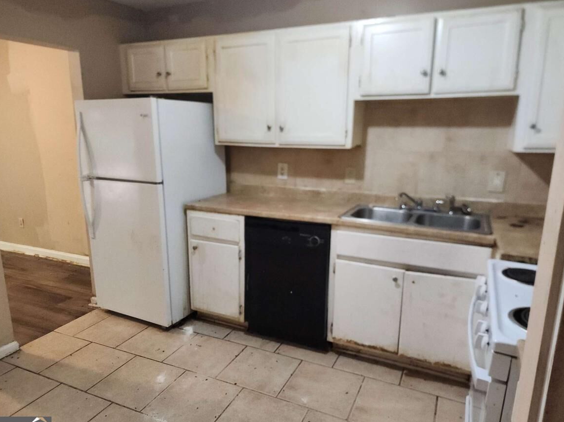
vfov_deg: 56.7
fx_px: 391
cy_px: 218
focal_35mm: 24
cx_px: 281
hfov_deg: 71.6
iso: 640
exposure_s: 1/120
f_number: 1.8
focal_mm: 6.4
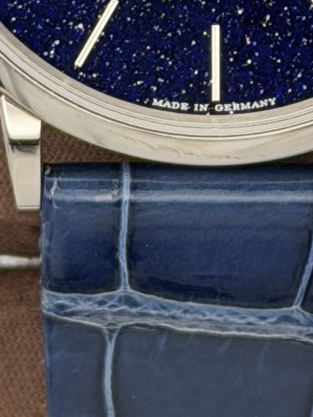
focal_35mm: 220
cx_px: 209
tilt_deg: -77.1
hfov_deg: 6.8
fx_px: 2652
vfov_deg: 8.8
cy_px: -145
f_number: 1.78
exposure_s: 1/118
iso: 125
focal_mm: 6.76
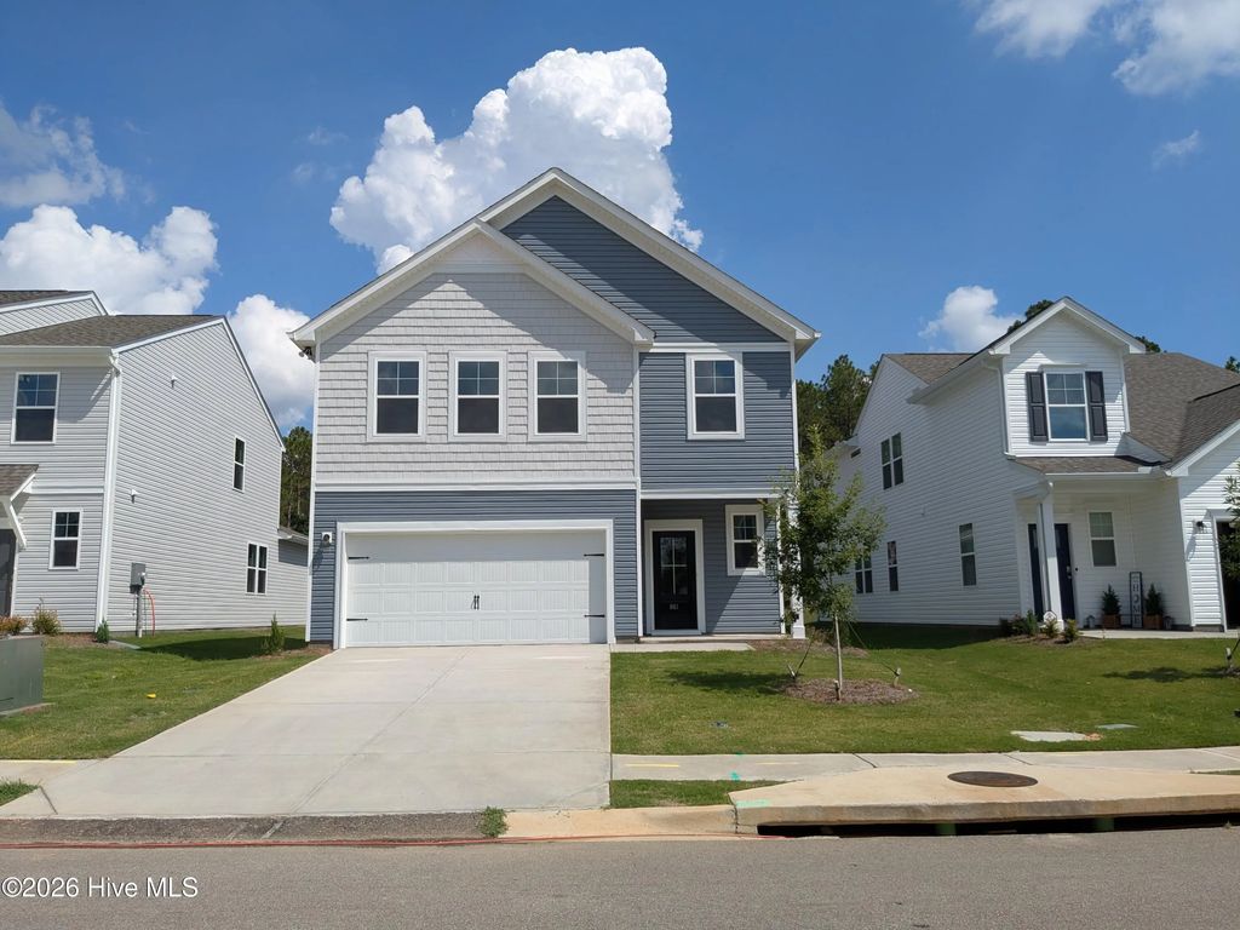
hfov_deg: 65.3
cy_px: 465
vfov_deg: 51.4
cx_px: 620
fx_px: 967
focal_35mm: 27
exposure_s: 1/5848
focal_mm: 4.38
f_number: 1.73
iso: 57
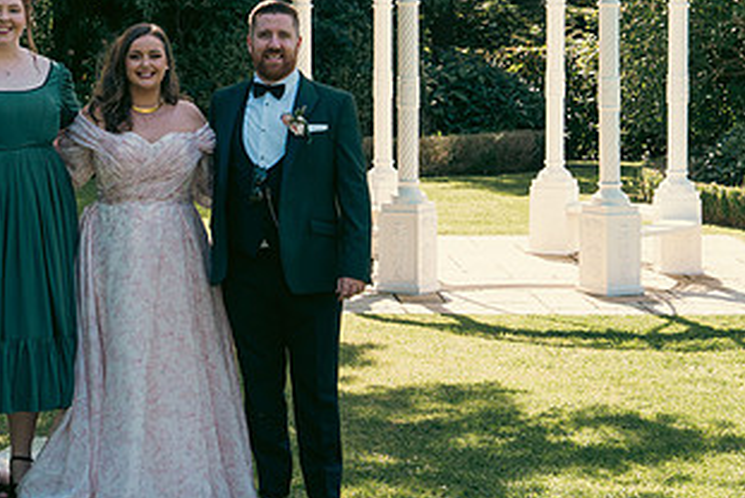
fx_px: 2237
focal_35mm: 108
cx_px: 223
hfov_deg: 18.8
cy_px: 109
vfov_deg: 12.7
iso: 320
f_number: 7.1
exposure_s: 1/250
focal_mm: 58
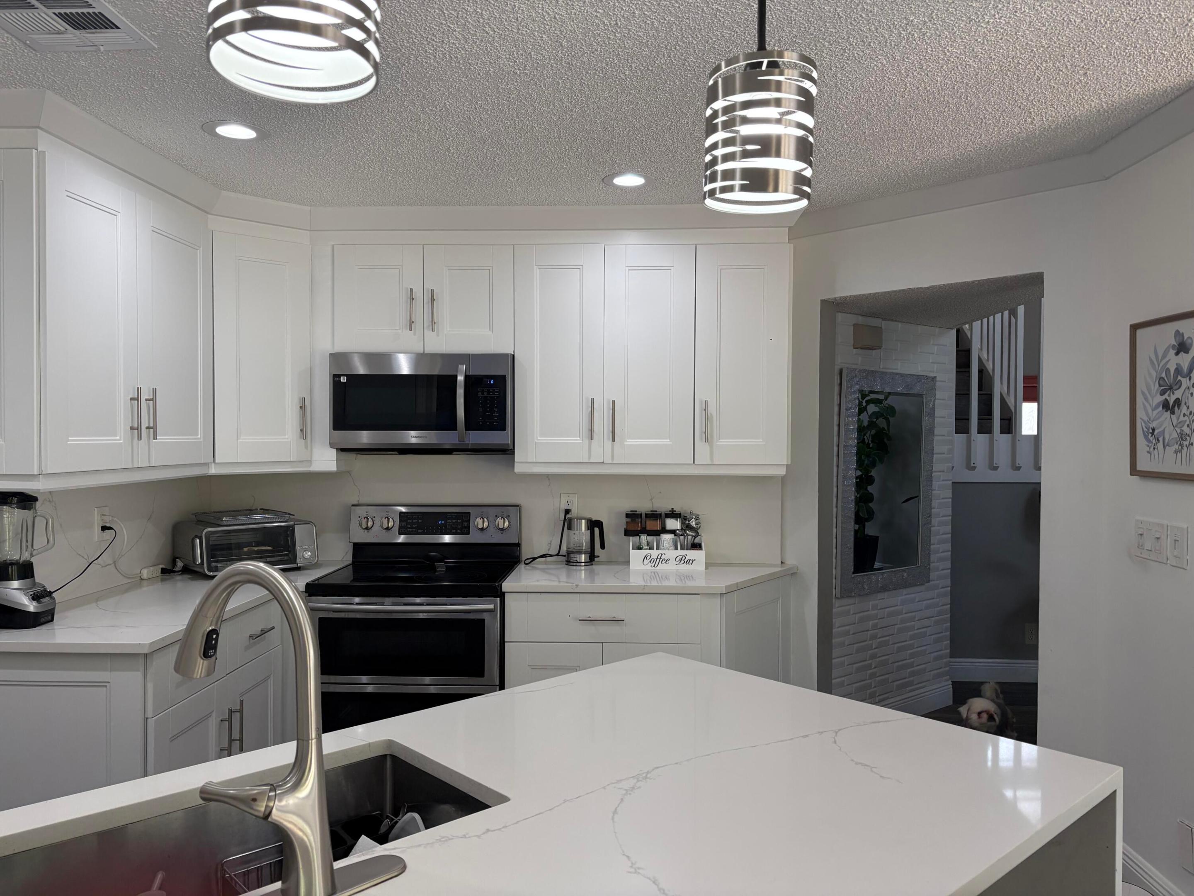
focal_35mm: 26
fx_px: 897
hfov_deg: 67.3
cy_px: 448
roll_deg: +0.1
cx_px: 597
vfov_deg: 53.1
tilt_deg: -0.7
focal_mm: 5.96
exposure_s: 1/218
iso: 125
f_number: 1.6
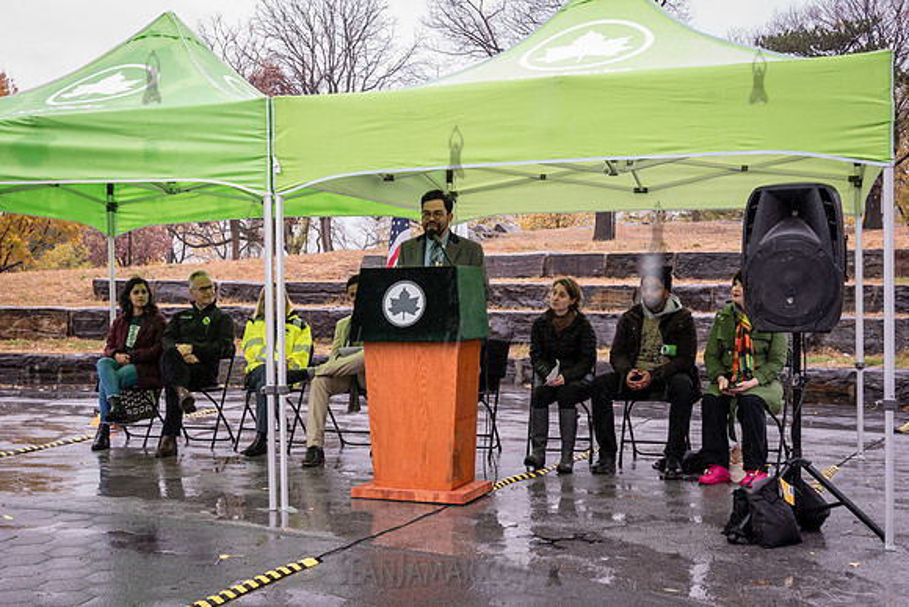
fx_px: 1050
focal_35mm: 42
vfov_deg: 32.2
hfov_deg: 46.8
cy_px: 324
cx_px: 426
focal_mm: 38
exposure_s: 1/200
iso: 640
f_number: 5.6
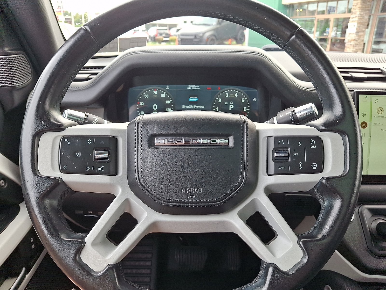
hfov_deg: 69.4
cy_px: 145
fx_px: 279
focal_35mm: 25
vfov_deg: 54.9
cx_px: 193
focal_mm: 4.69
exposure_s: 1/120
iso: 25
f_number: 1.8
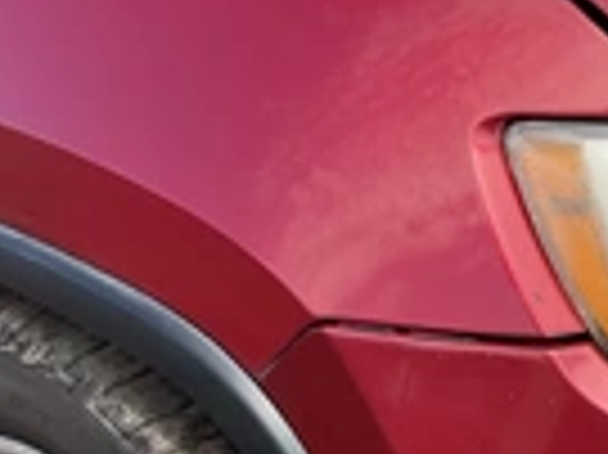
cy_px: 593
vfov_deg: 16.2
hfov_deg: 22.3
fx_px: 1509
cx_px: 522
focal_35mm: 86
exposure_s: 1/749
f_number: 1.8
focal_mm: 3
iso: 25
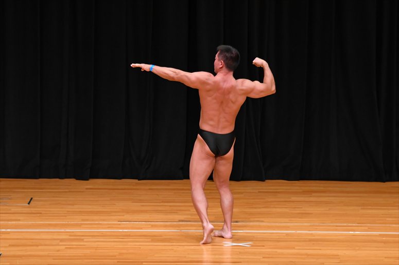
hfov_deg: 8.6
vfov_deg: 5.7
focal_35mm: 240
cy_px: 132
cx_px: 200
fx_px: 2659
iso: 3200
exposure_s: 1/400
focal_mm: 160
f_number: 5.6
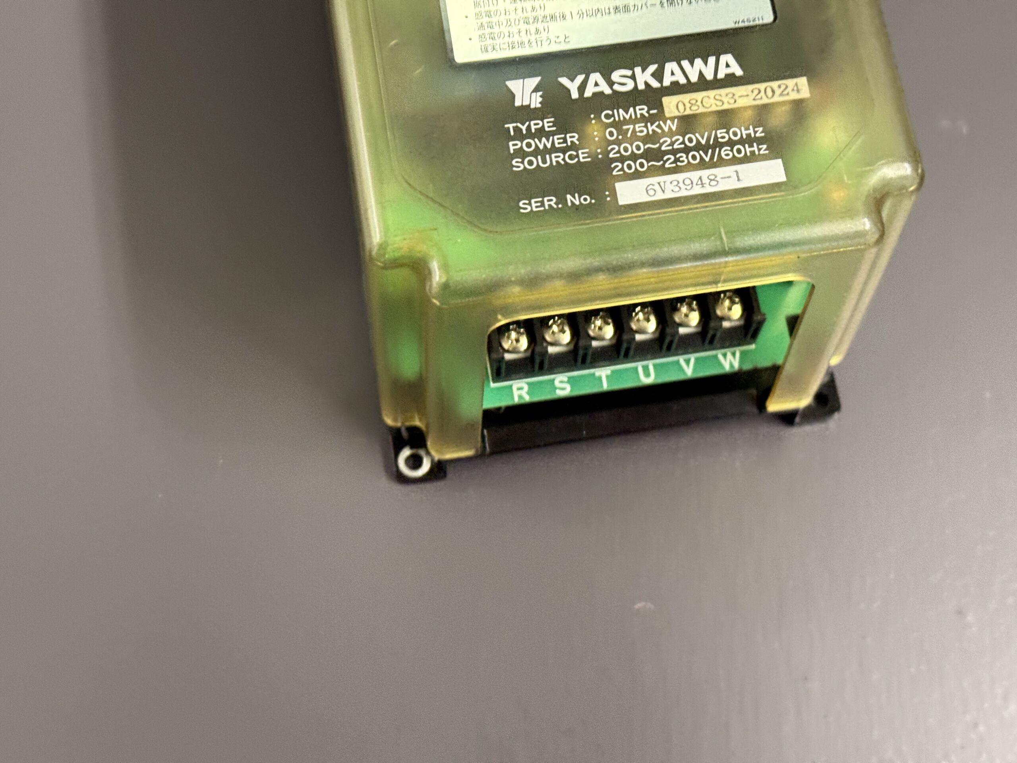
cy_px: 382
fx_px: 1410
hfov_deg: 39.7
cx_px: 508
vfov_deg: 30.3
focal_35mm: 48
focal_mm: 6.76
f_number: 1.78
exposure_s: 1/33
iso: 400
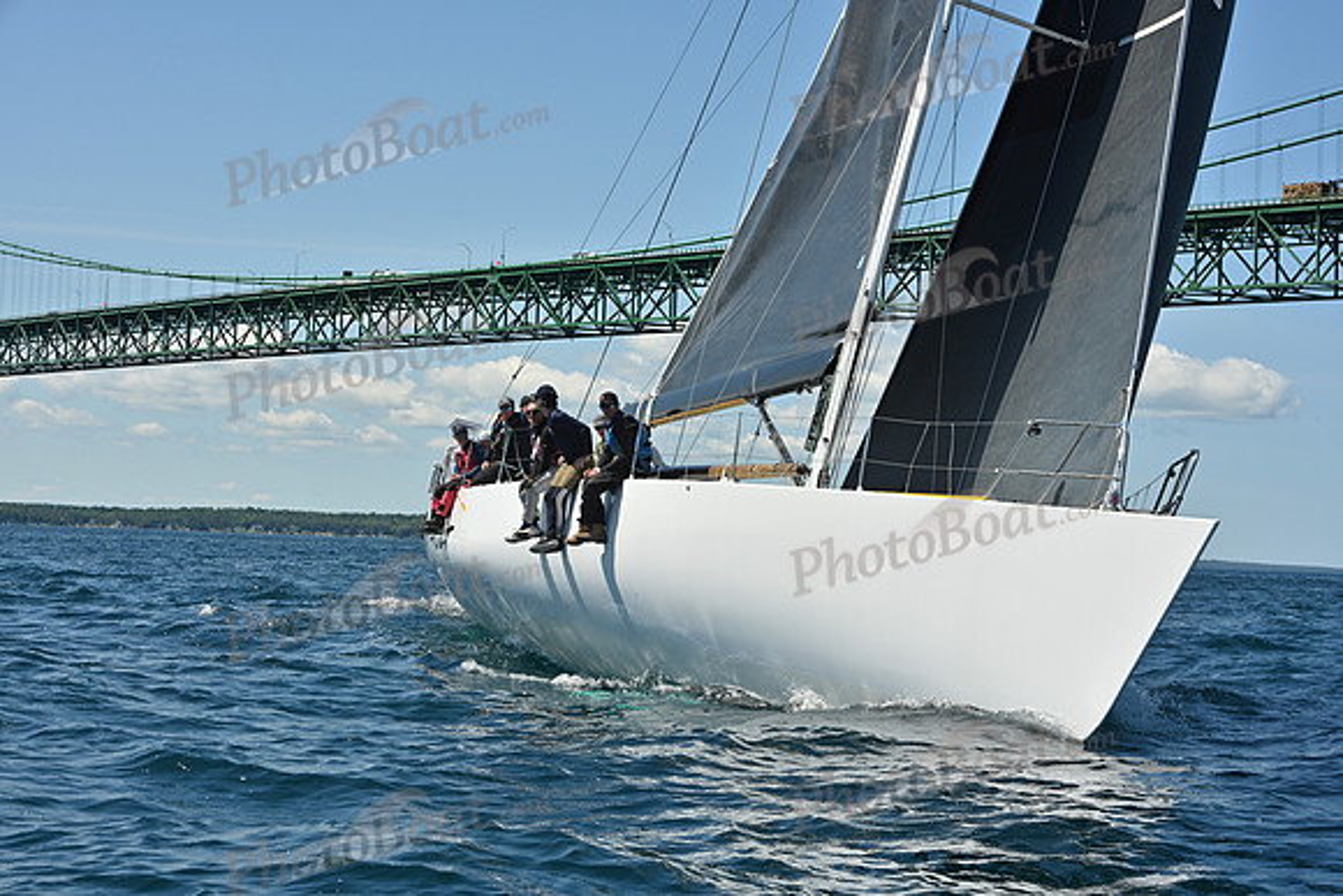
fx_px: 2612
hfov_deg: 28.8
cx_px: 672
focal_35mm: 70
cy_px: 448
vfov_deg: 19.5
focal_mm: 70
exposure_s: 1/1000
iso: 320
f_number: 11
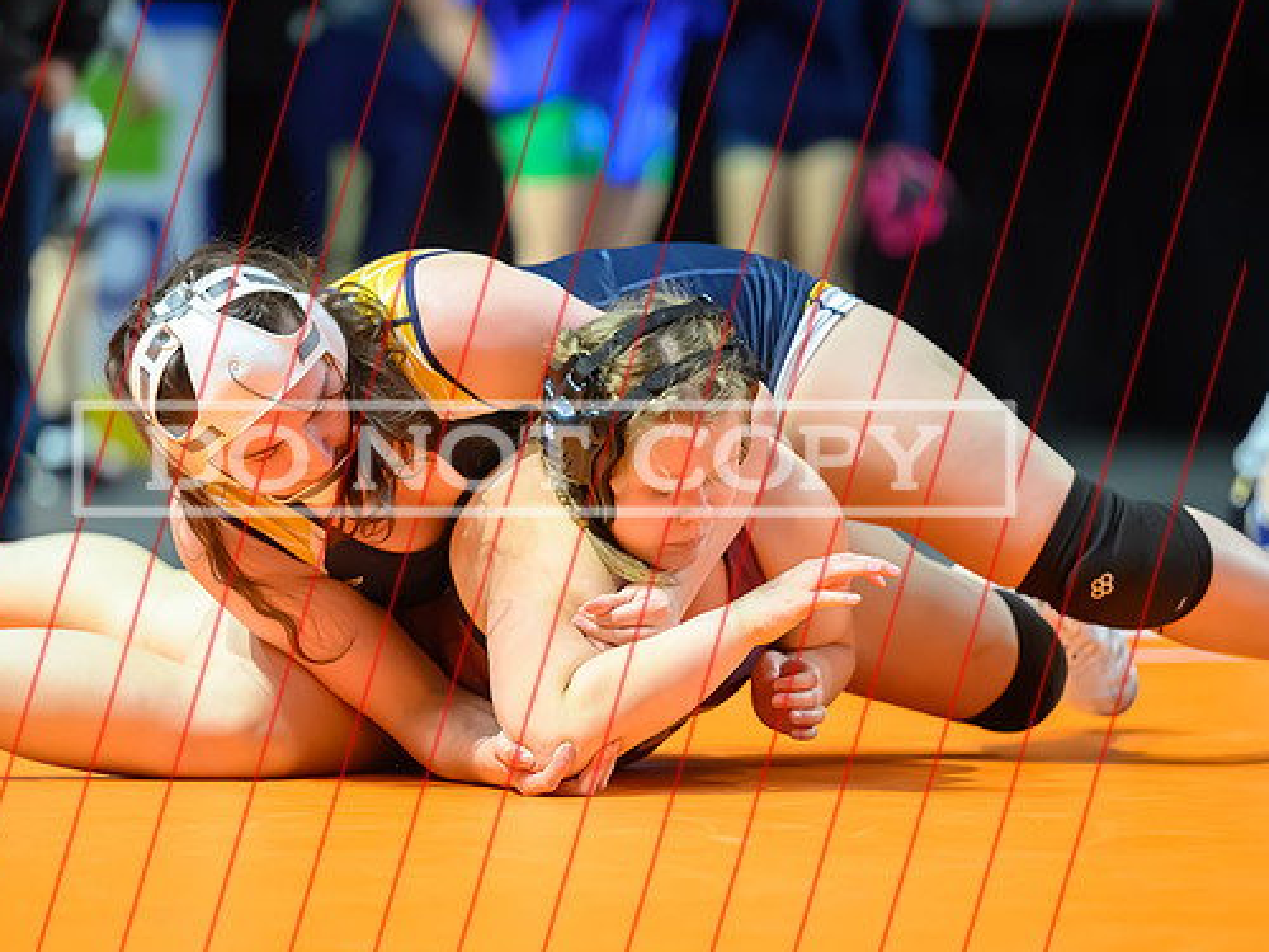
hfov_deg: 7.3
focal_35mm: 271
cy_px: 550
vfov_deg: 5.5
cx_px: 591
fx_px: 9935
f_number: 2.8
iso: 5000
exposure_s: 1/640
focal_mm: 175
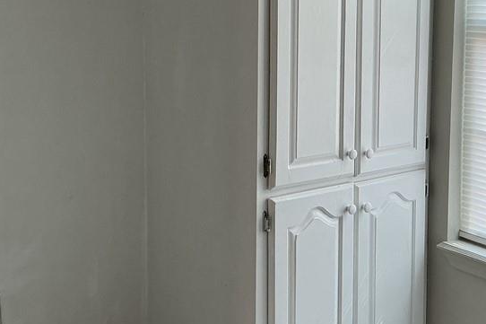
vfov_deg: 23.5
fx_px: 769
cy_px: 85
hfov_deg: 35.0
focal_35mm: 57
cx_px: 286
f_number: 1.8
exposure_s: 1/120
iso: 50
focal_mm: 3
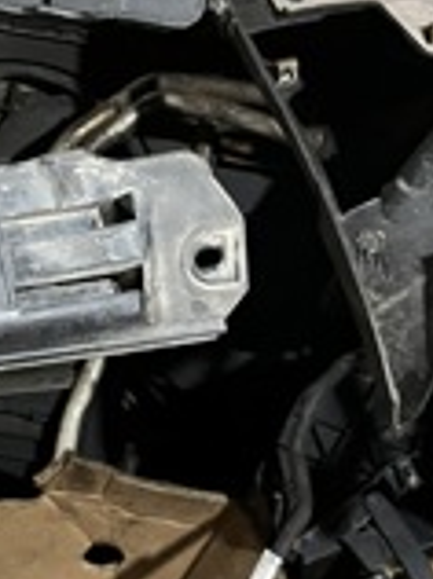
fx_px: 1321
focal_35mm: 79
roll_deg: +1.3
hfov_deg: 17.5
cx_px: -128
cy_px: 300
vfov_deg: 24.8
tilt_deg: -42.3
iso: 640
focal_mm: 5.1
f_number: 1.6
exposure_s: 1/30
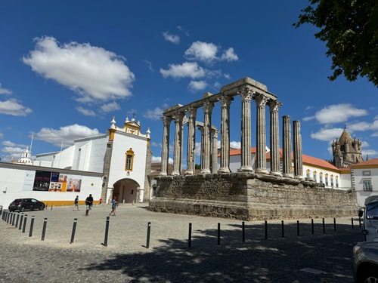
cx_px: 189
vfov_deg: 56.8
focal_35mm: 24
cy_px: 142
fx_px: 262
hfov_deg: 71.6
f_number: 1.78
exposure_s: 1/10417
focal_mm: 6.76
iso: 80
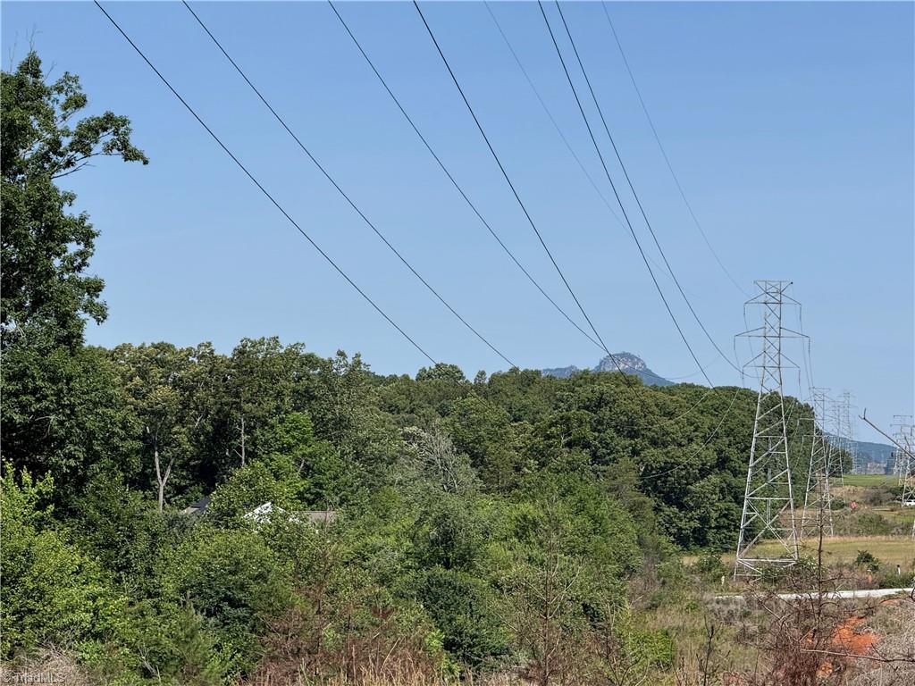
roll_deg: -1.3
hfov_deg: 16.4
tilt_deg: +3.9
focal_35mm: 120
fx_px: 3172
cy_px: 343
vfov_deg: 12.3
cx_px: 458
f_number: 2.8
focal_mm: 15.66
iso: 50
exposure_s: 1/2146
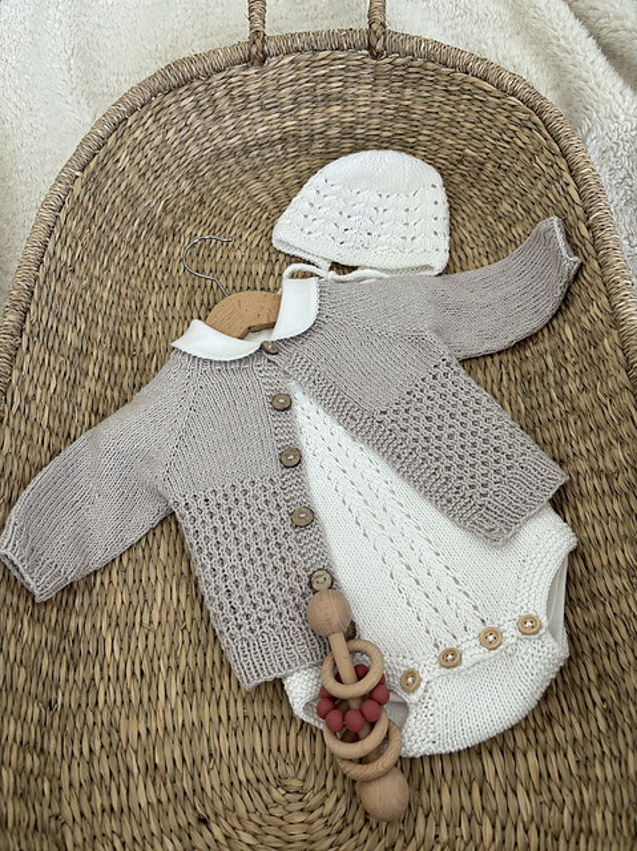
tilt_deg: -59.8
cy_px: 426
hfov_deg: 53.0
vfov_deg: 67.3
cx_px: 318
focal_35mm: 26
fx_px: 639
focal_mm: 5.96
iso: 125
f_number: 1.6
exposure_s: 1/73
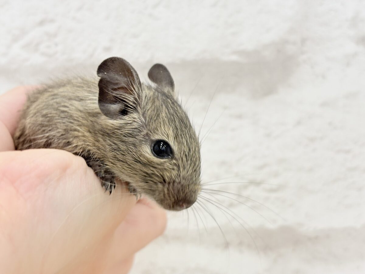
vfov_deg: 28.0
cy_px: 137
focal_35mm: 52
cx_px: 182
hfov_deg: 36.8
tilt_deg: +0.4
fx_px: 548
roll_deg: +1.9
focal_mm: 5.96
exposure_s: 1/50
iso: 50
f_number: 1.6
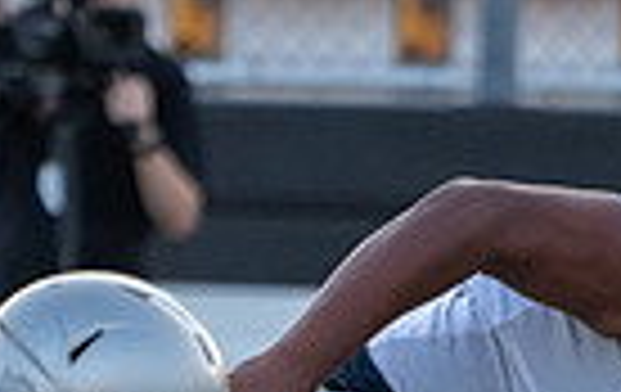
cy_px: 710
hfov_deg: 1.2
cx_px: 803
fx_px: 29113
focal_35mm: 1716
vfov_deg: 0.8
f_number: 5.6
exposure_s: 1/1000
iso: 2000
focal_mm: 303
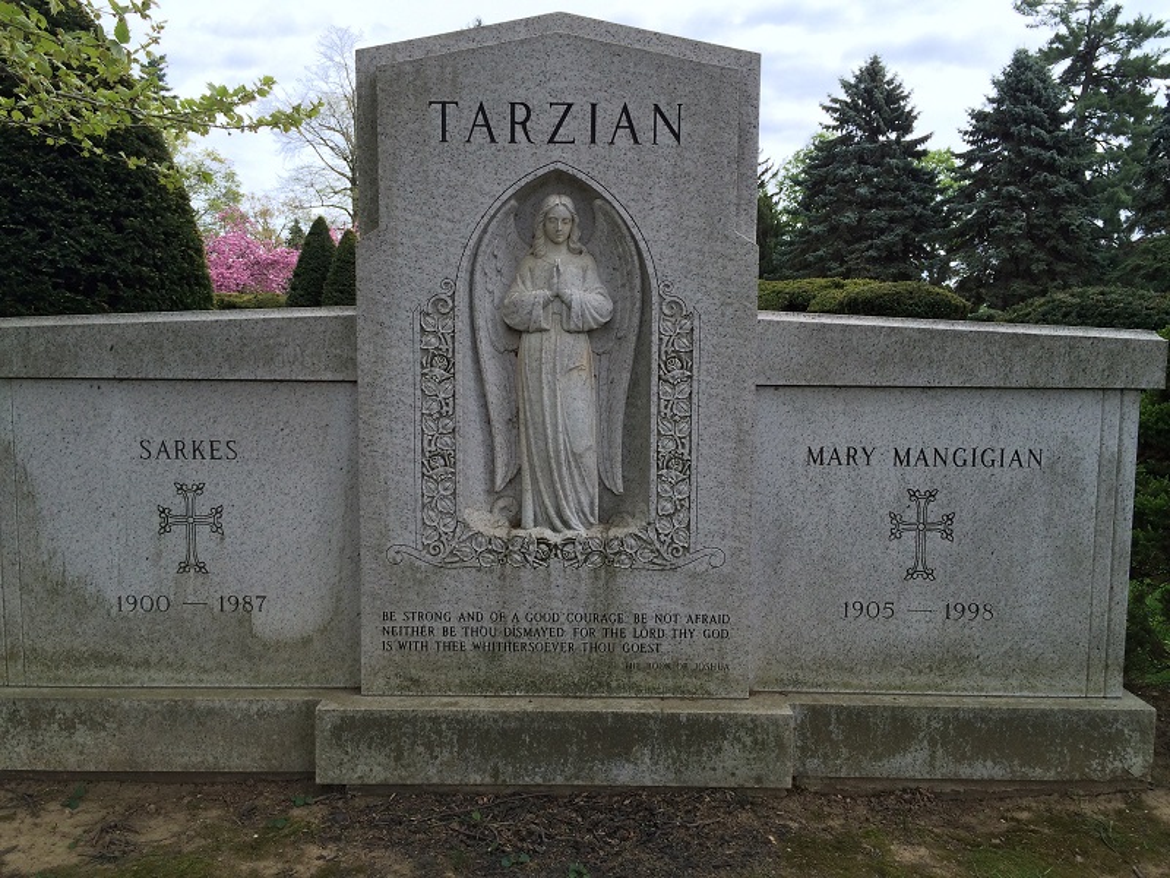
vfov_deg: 48.2
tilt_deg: -4.8
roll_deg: -0.4
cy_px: 439
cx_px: 585
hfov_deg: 61.7
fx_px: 980
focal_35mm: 29
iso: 32
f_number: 2.2
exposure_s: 1/912
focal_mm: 4.15
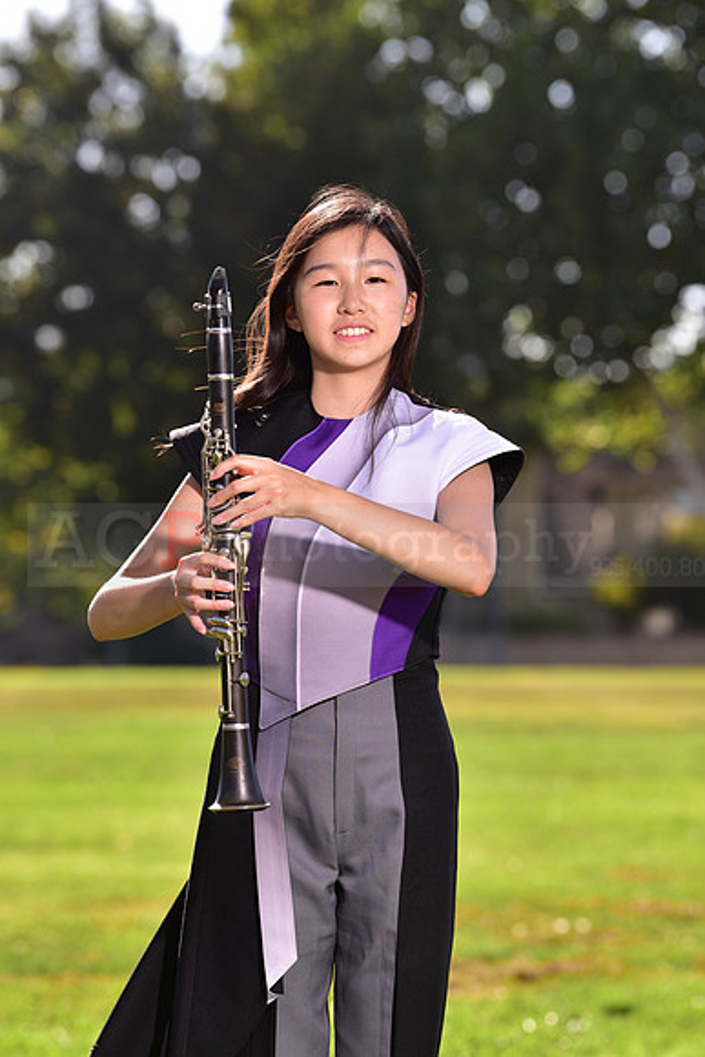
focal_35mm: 180
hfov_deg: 7.6
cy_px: 528
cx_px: 352
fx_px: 5284
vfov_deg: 11.4
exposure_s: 1/250
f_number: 5.6
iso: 100
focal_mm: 180
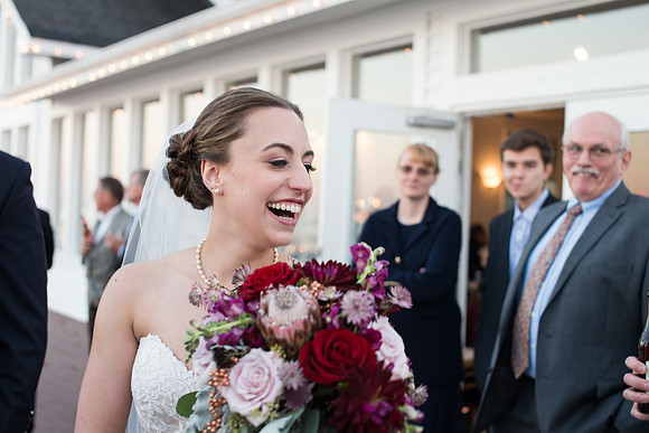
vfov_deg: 27.0
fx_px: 903
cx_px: 325
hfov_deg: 39.5
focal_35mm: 50
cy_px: 216
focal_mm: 50
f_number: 4
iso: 500
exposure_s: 1/125
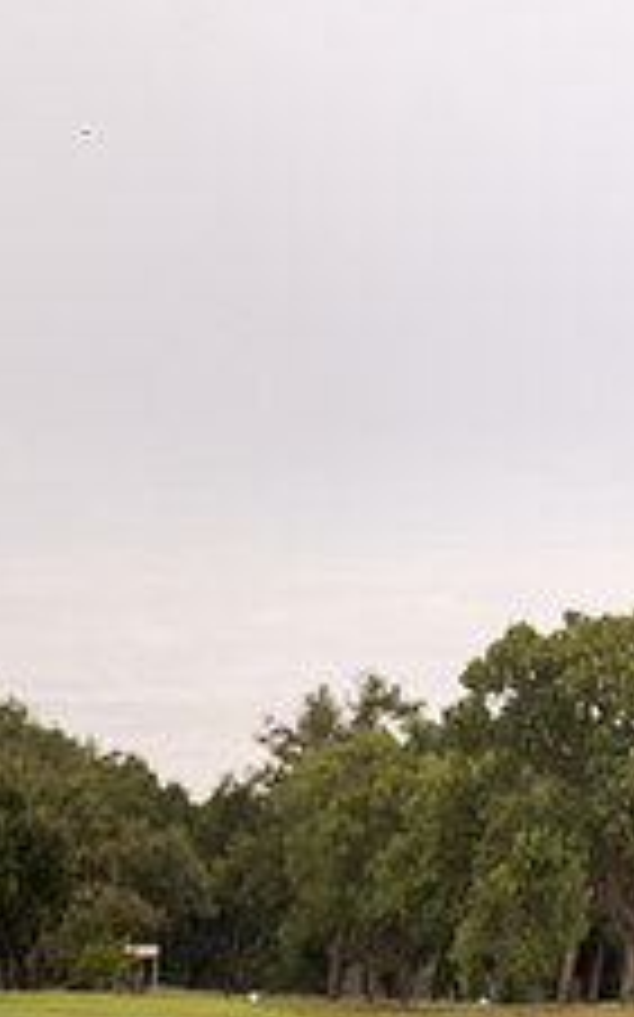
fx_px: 7225
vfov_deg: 8.0
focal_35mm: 261
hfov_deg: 4.9
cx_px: -603
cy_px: 738
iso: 80
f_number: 2.8
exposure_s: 1/500
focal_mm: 100
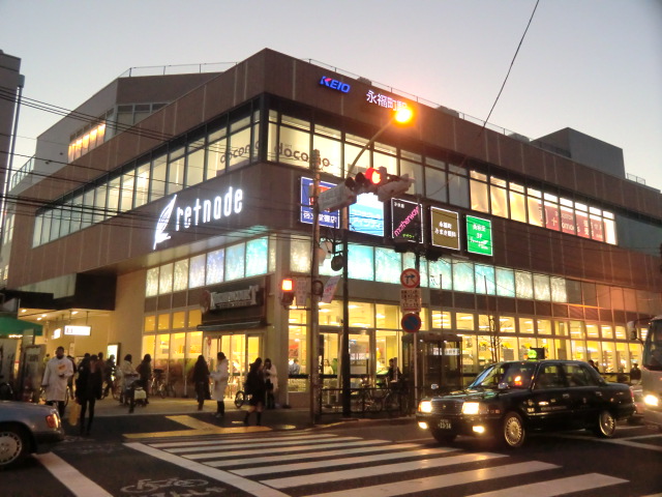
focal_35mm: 29
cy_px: 248
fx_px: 555
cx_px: 331
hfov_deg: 61.7
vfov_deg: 48.2
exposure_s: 1/50
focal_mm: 5.2
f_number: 3.5
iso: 800
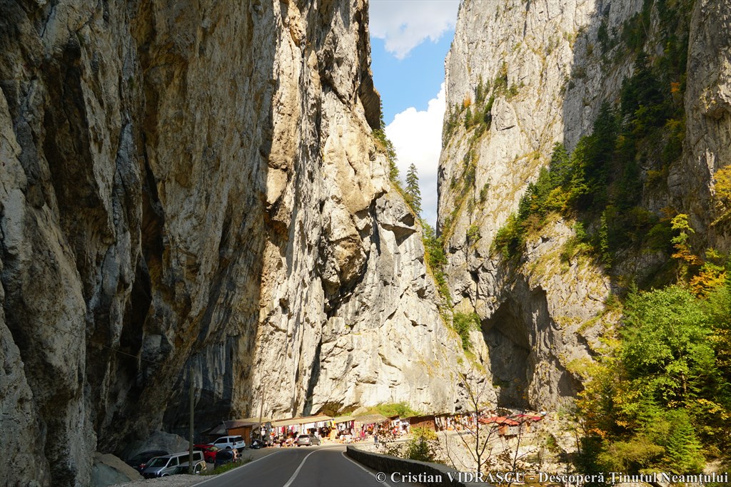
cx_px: 366
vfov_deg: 47.9
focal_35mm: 27
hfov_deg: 67.4
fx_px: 548
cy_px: 244
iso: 100
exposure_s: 1/100
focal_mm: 18
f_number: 9
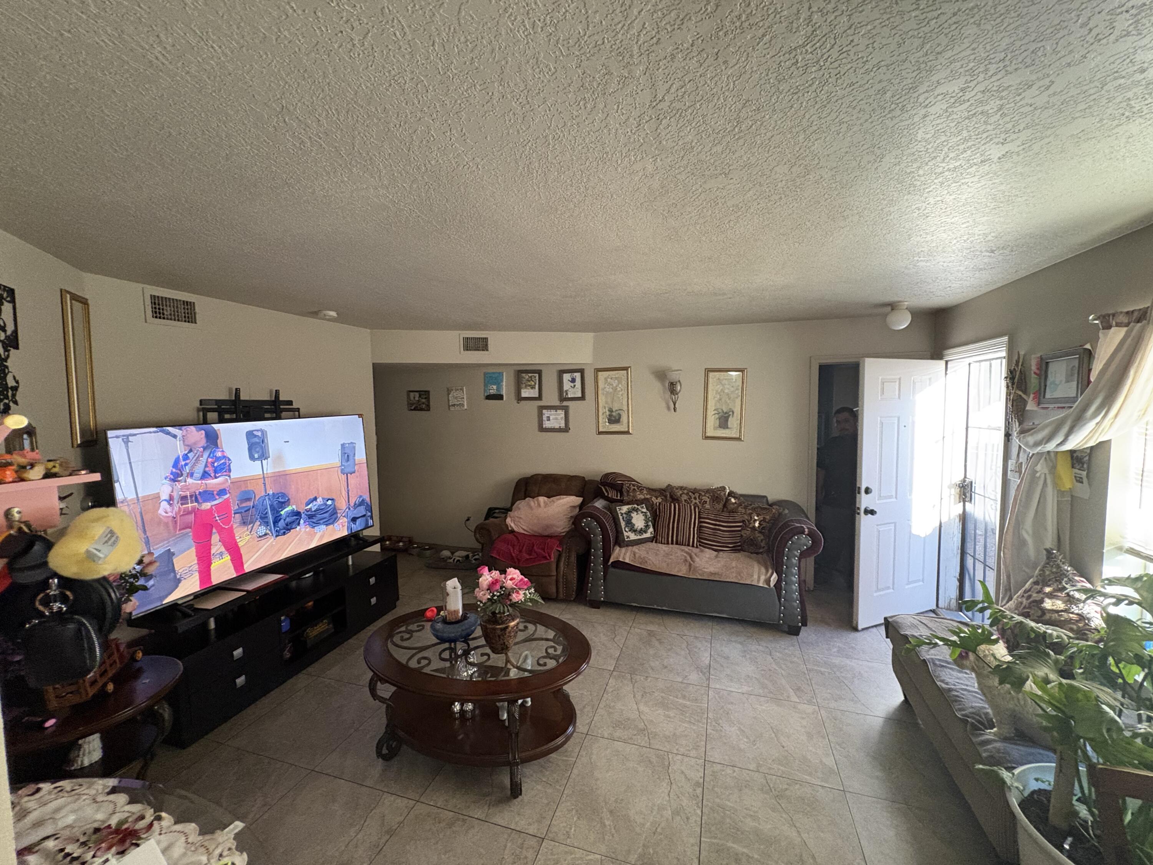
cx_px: 576
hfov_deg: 102.1
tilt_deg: -3.8
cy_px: 432
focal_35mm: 14
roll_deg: +0.3
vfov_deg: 85.7
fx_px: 466
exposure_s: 1/60
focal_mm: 2.22
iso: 640
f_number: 2.2
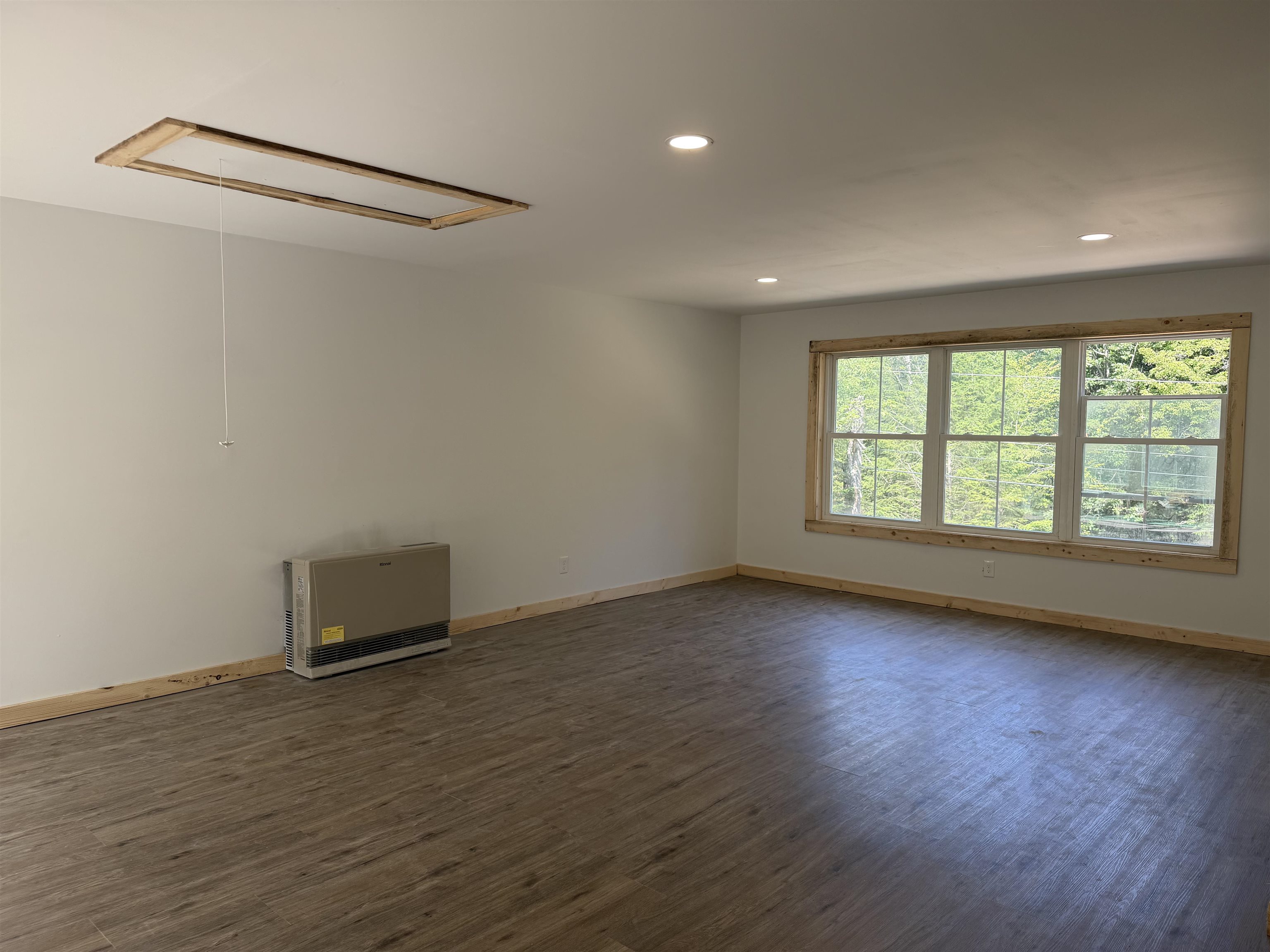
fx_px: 881
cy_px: 476
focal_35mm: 24
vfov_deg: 56.8
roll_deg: -0.2
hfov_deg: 71.6
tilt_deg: -3.1
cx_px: 635
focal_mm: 6.76
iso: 64
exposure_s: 1/247
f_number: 1.78
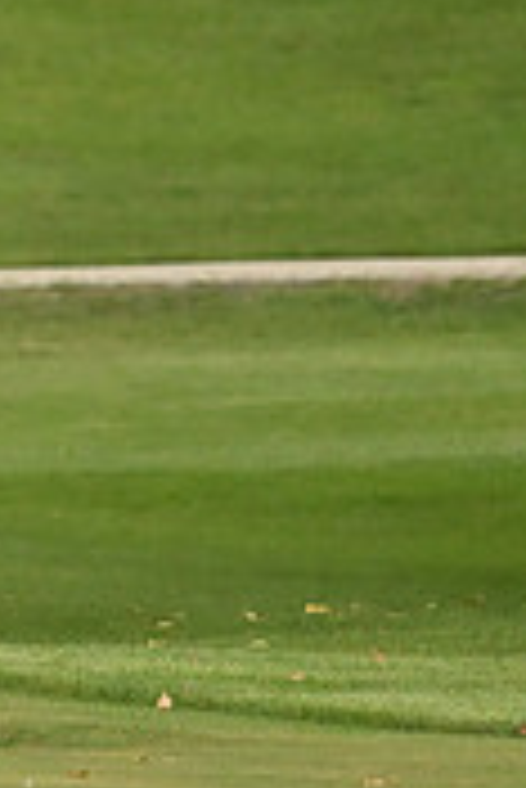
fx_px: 43459
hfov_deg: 0.7
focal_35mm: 1987
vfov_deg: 1.0
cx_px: -764
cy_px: 92
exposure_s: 1/3200
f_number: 4.5
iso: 4000
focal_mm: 400
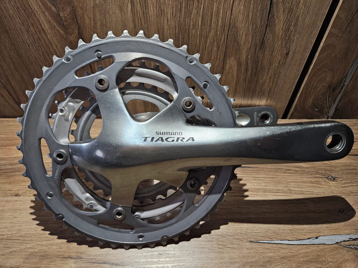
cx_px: 179
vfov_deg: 58.9
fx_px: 238
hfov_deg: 73.9
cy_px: 134
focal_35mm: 23
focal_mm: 5.4
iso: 640
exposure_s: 1/25
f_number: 1.8
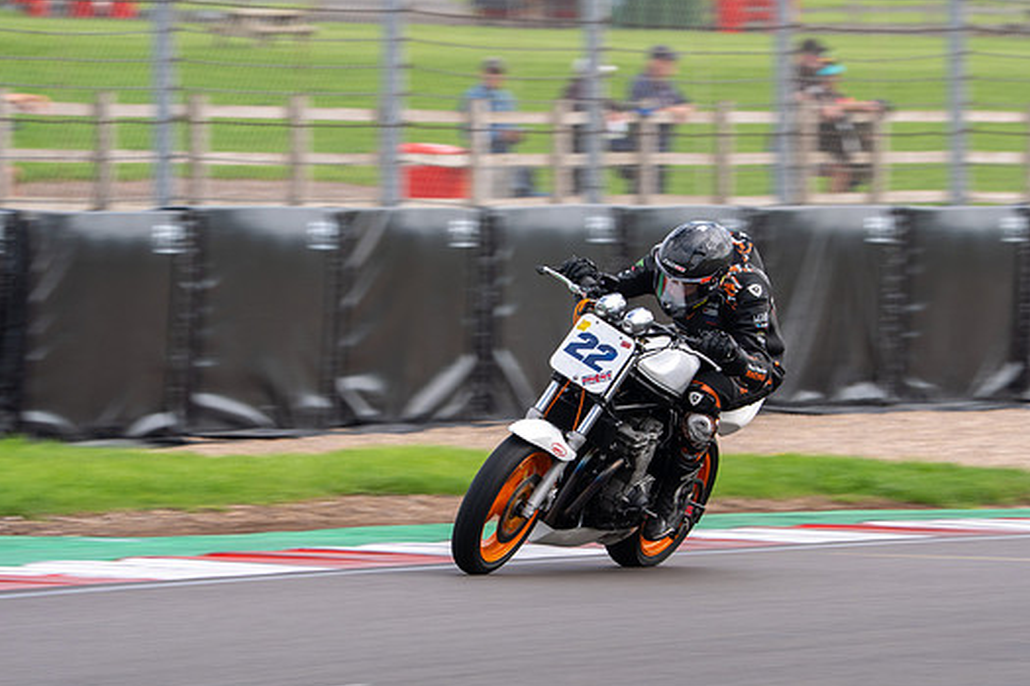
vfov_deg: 2.8
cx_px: 596
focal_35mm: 497
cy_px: 443
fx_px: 14219
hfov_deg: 4.1
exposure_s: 1/200
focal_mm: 377
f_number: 13
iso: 320
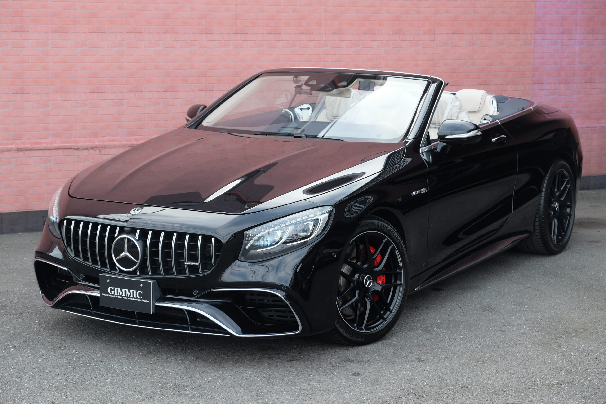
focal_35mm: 79
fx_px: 1330
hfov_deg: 25.7
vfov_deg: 17.3
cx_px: 303
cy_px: 202
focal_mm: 52.7
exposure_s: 1/240
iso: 400
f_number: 5.6
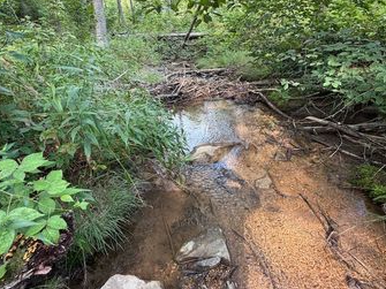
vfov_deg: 71.3
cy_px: 126
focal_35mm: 18
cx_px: 217
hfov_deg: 87.3
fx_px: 201
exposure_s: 1/121
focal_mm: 2.22
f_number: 2.2
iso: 125
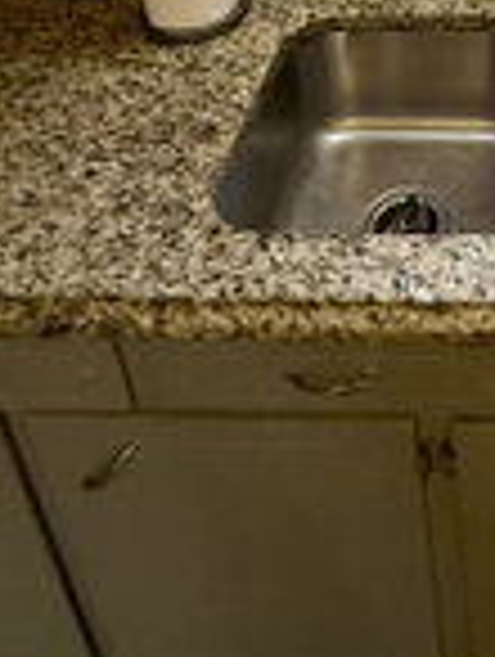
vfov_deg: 32.2
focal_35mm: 46
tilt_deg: -22.6
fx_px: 875
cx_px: 558
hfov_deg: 28.4
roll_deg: +0.0
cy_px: -176
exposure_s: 1/120
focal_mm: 2.22
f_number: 2.2
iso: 125
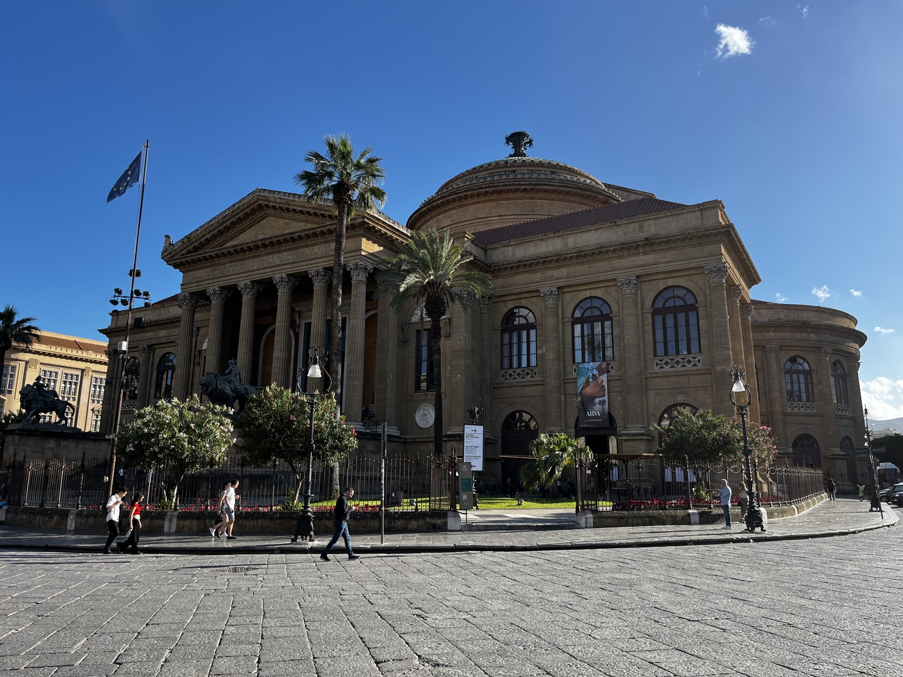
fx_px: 678
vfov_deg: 53.1
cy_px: 338
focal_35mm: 26
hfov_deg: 67.3
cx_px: 452
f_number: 1.6
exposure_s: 1/1647
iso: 50
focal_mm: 5.1
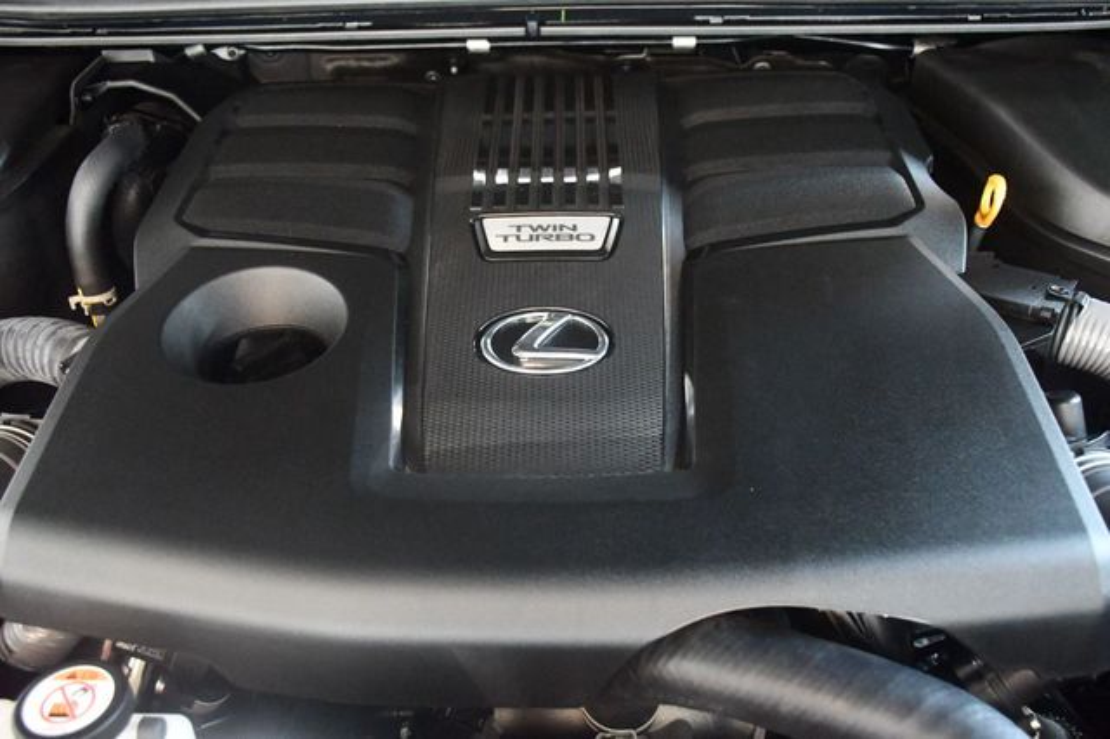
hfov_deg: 55.8
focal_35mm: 34
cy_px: 370
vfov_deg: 38.8
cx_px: 555
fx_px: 1048
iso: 12800
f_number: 3.8
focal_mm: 23
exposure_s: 1/30
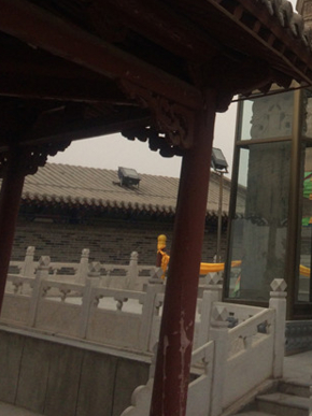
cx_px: 316
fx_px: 721
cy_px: 9
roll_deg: -0.1
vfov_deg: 30.2
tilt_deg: +18.2
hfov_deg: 23.3
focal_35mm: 60
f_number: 2.2
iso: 32
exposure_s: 1/1786
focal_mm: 4.15
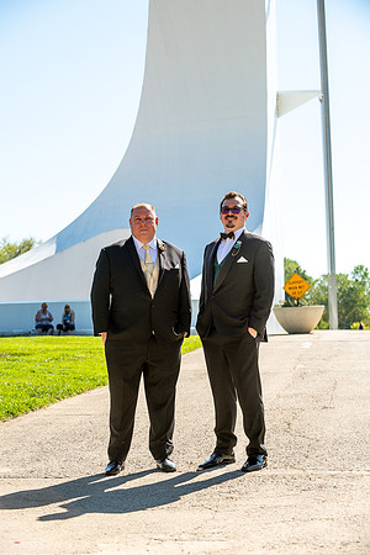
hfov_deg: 17.1
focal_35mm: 80
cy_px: 278
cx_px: 185
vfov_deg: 25.4
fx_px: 1233
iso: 400
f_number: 5.6
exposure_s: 1/1250
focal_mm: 80
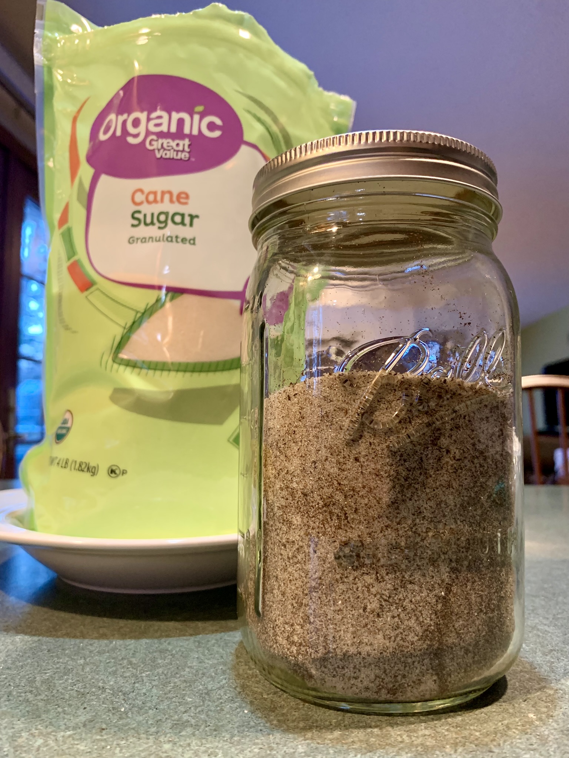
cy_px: 379
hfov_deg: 53.1
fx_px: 570
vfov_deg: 67.3
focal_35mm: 26
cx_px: 284
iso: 250
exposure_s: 1/40
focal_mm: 4.25
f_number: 1.8
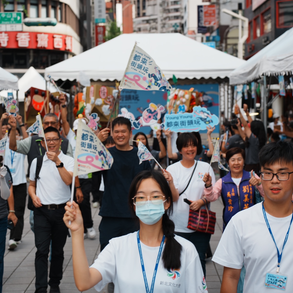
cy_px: 146
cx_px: 155
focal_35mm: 77
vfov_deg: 22.5
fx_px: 737
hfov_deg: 22.5
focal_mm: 60
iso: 50
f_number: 4
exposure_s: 1/400
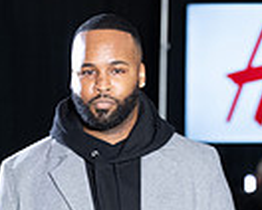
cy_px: 434
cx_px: 79
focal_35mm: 357
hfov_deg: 5.4
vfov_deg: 4.3
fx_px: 2772
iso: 1250
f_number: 5.6
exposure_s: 1/125
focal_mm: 112
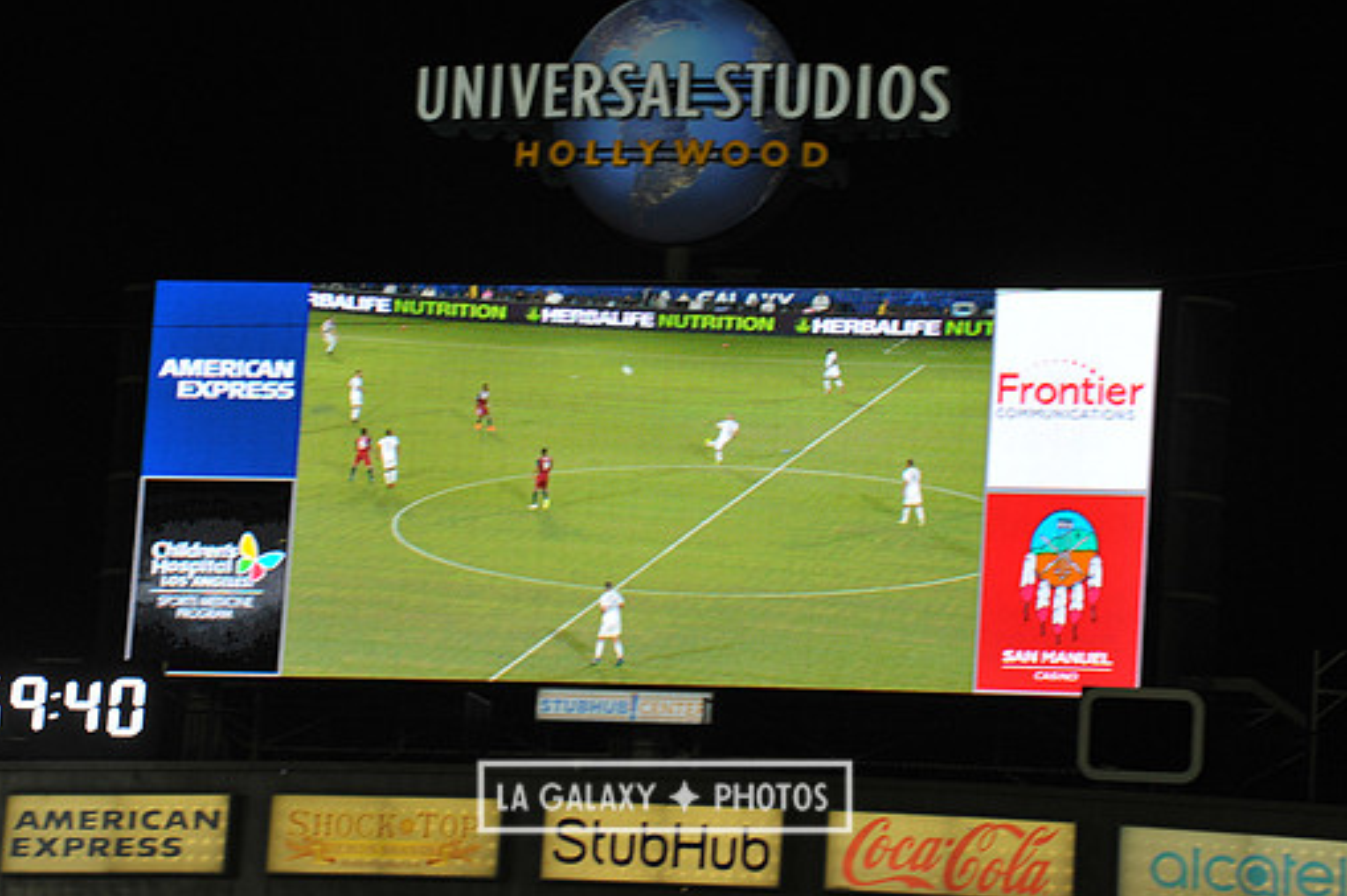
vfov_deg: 6.0
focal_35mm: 228
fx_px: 8528
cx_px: 664
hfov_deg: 9.0
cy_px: 399
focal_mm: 200
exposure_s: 1/320
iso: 1600
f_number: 9
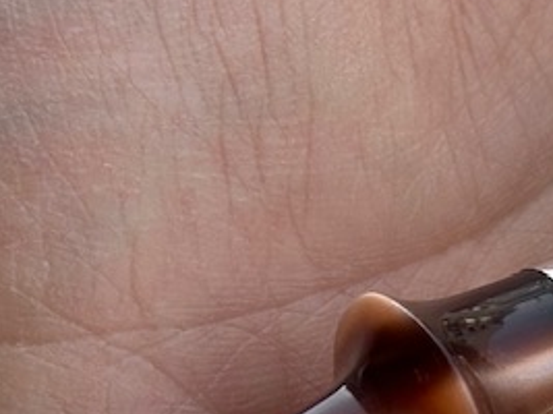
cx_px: 712
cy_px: 99
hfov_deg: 8.5
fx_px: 3673
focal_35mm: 230
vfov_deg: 6.4
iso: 64
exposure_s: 1/903
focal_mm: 6.86
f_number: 1.78
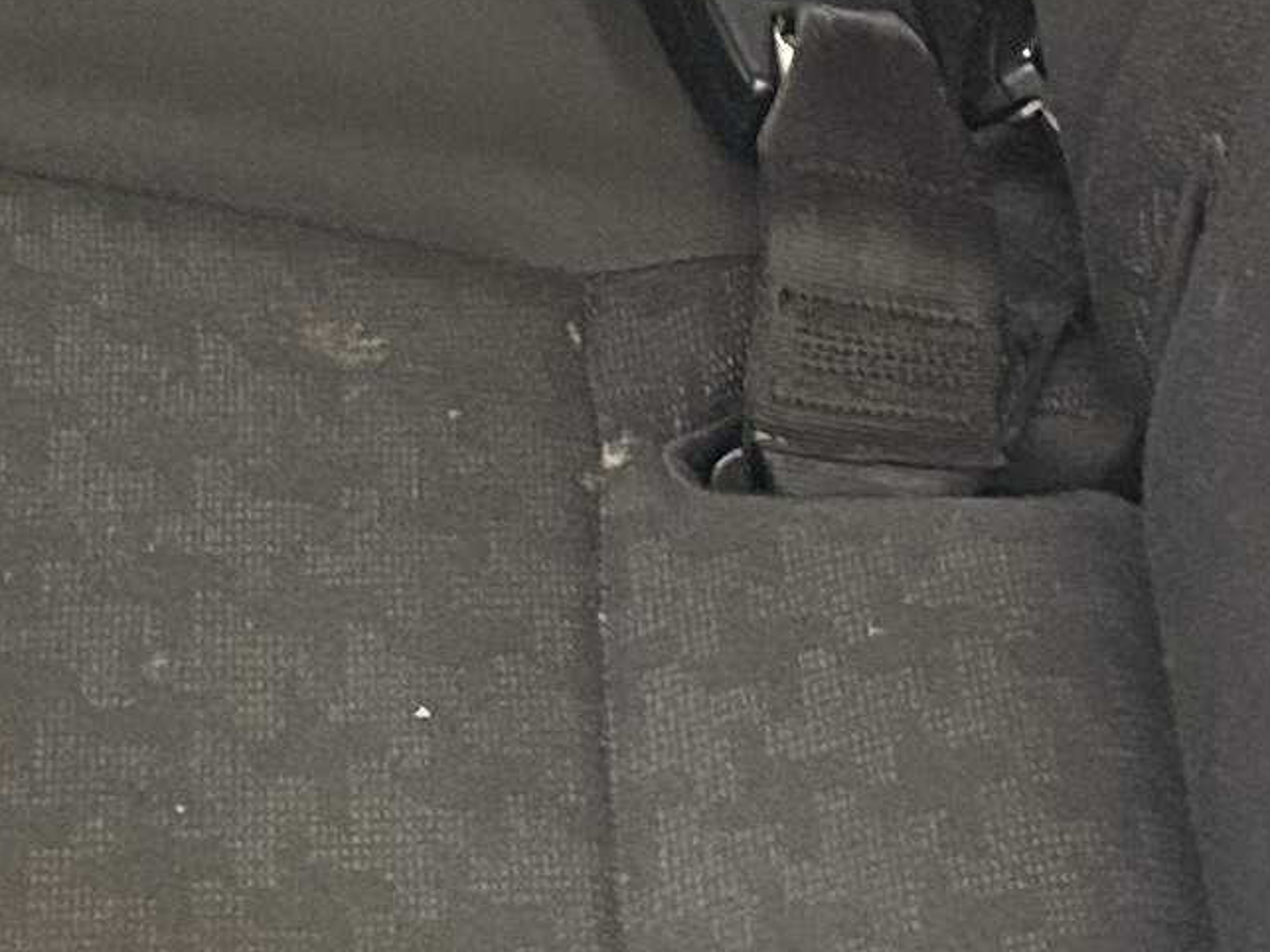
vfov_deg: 8.7
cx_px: -176
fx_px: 5979
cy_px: -897
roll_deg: +0.5
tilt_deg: -24.8
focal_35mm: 163
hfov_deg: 11.9
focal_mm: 5.7
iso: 500
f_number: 1.5
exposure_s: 1/30
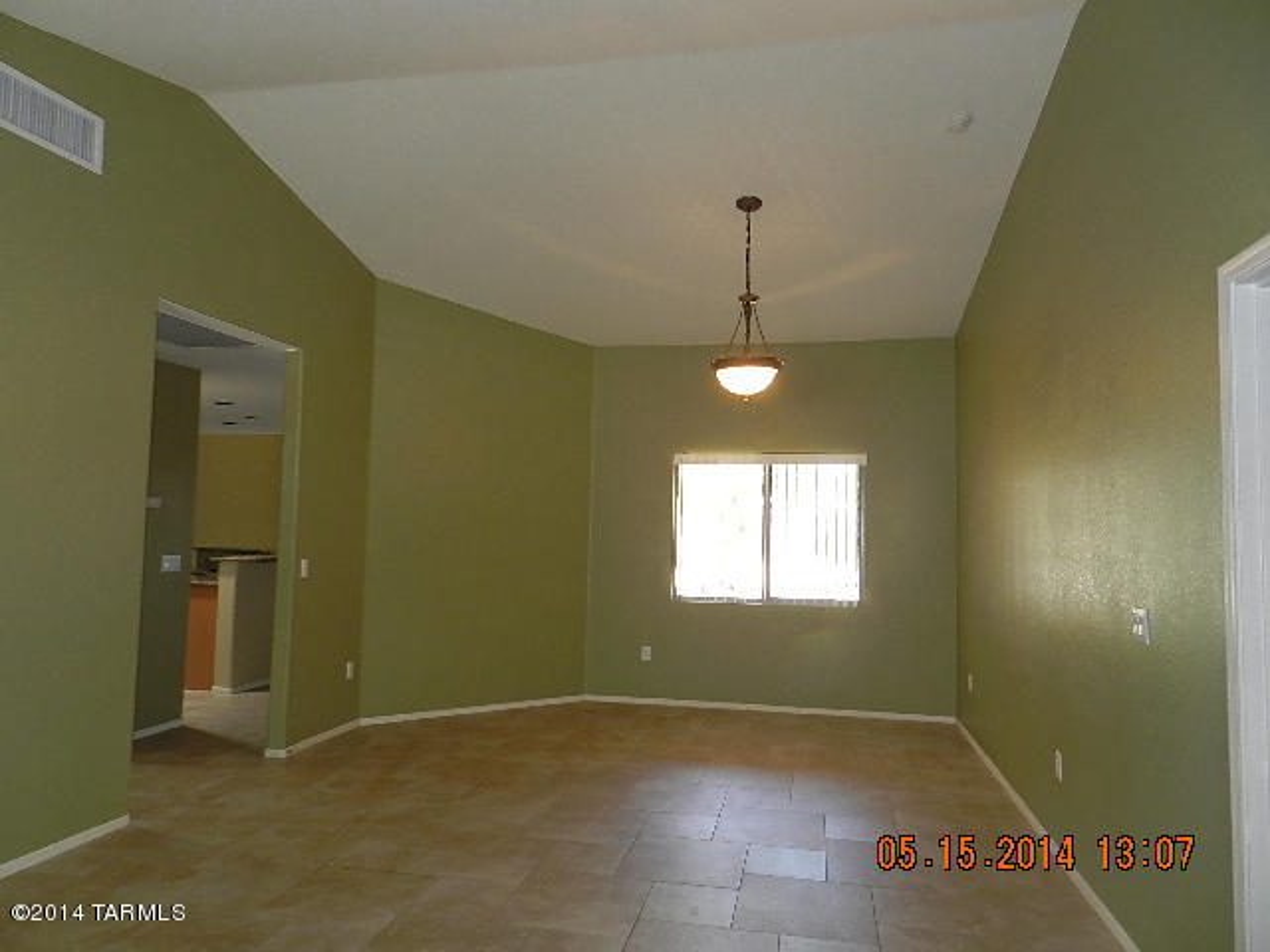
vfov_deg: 58.9
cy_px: 476
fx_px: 844
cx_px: 635
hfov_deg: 73.9
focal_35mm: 23
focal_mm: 4
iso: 200
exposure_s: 1/30
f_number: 3.4
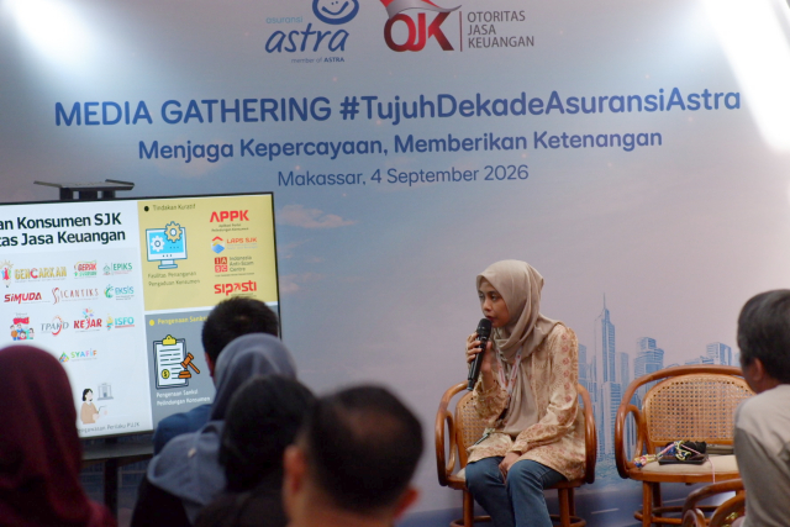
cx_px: 395
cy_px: 264
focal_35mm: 128
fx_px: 2809
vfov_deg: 10.7
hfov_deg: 16.0
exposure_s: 1/850
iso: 3200
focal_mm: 85
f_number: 2.5
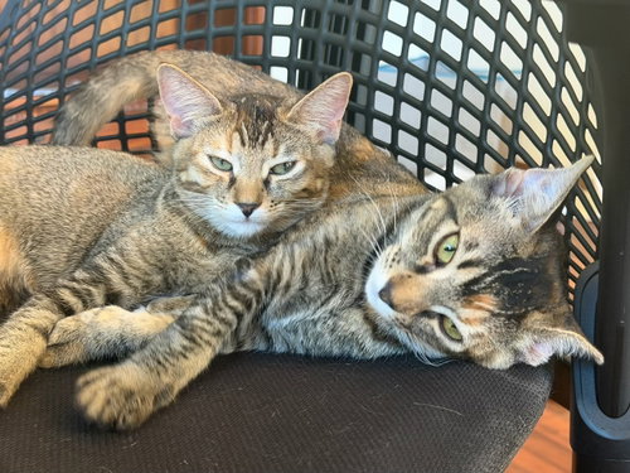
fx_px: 874
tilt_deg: -18.7
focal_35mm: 48
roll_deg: -2.0
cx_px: 315
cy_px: 236
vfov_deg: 30.3
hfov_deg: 39.7
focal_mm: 6.76
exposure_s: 1/40
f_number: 1.78
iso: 320
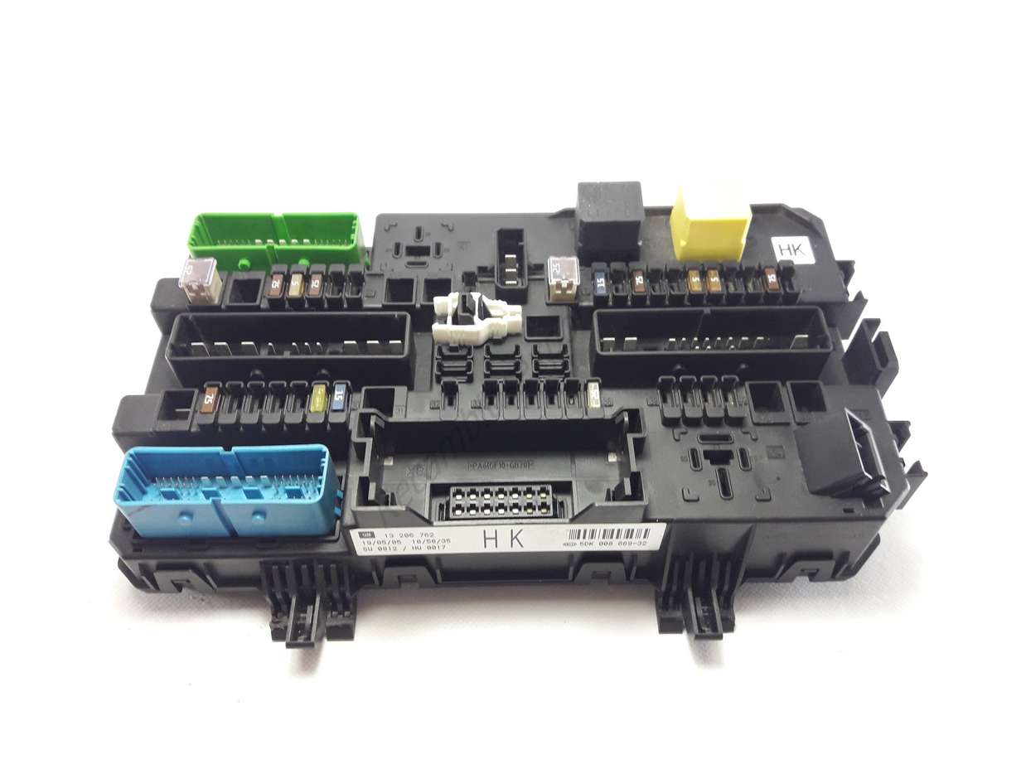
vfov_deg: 49.7
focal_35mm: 28
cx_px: 513
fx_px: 830
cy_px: 384
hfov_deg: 63.5
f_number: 1.9
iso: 125
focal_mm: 3.7
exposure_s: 1/33
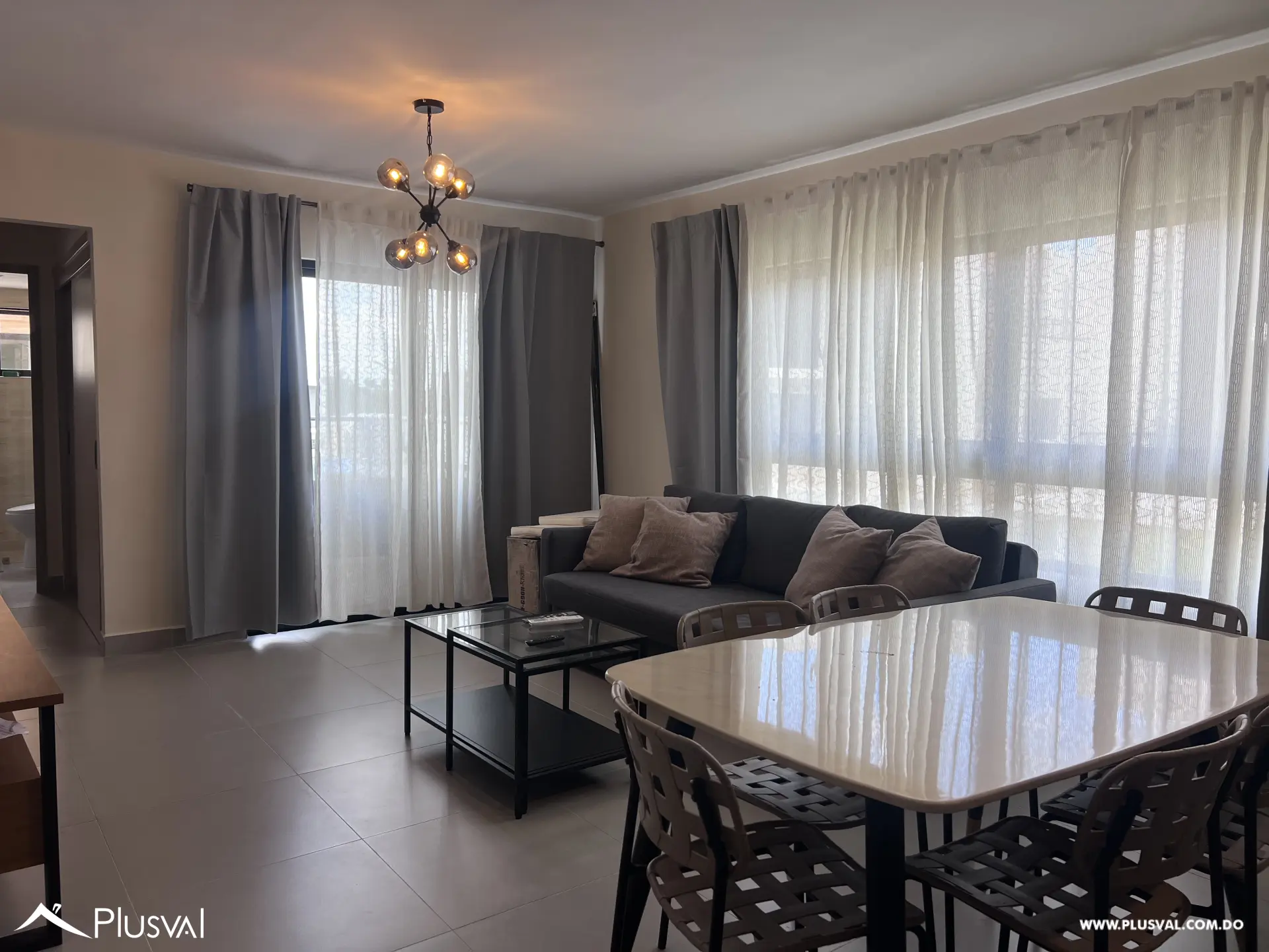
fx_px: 953
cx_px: 634
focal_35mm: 26
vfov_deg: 53.1
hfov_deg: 67.3
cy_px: 476
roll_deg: -0.3
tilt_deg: -3.8
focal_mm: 5.7
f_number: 1.5
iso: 40
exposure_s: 1/120
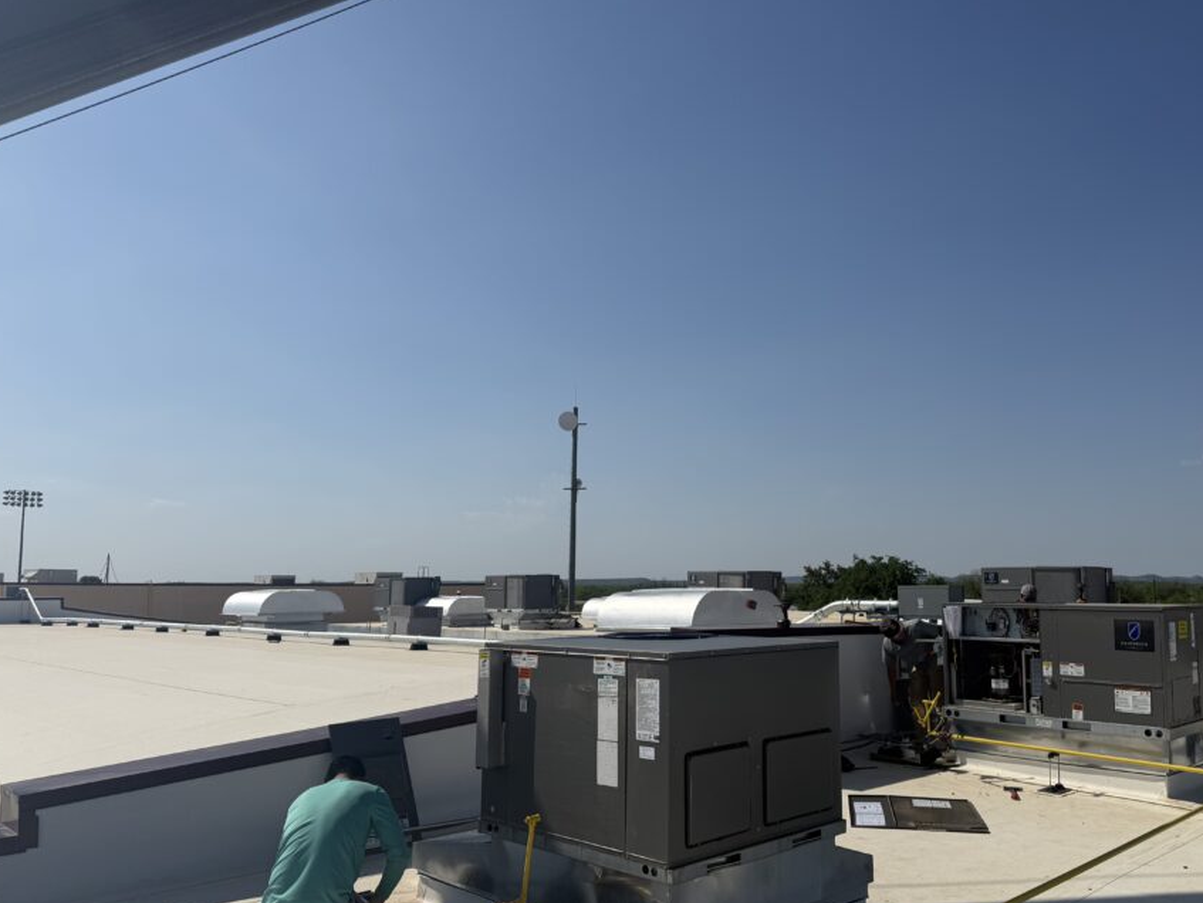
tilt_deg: +6.7
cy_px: 491
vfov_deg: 48.2
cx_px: 707
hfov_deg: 61.2
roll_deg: -0.1
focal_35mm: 29
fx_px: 1008
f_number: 1.78
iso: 80
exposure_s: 1/14286
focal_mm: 6.76
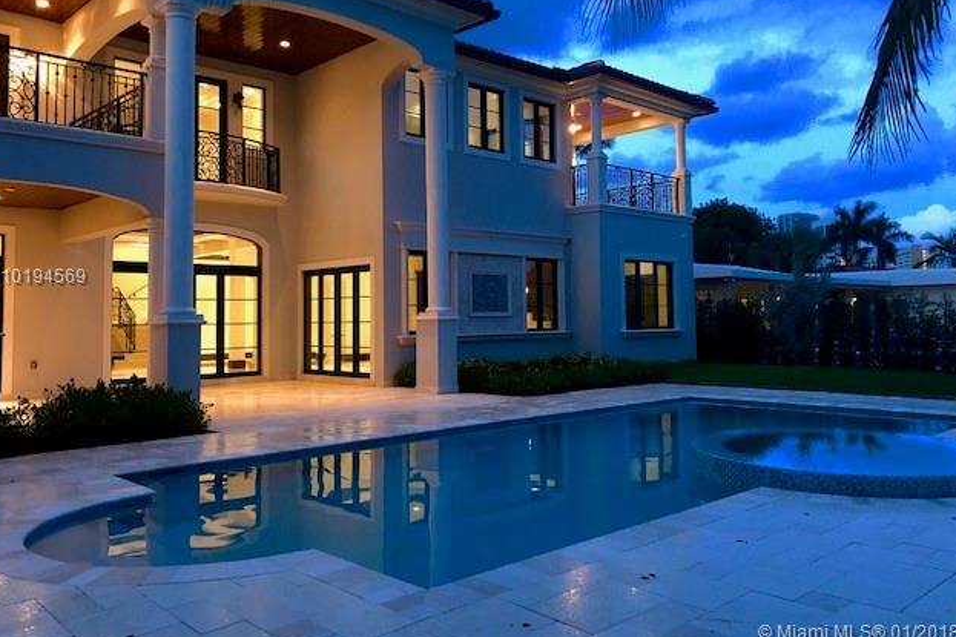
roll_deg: +1.2
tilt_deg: +3.4
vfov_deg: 42.2
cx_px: 476
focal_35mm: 31
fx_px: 823
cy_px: 278
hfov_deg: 60.3
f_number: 1.8
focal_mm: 3.99
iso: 100
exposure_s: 1/13
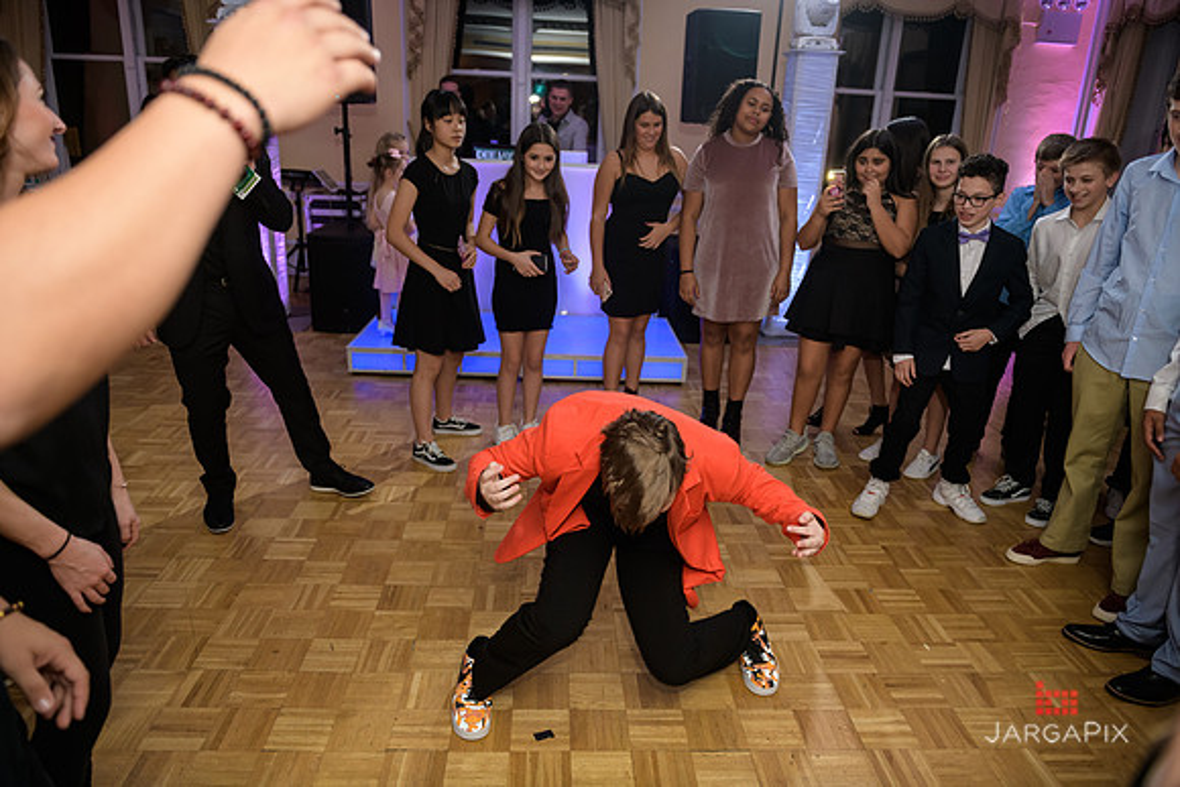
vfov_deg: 53.2
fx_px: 787
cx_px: 590
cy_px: 394
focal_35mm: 24
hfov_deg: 73.7
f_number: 3.2
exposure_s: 1/125
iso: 800
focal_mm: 24
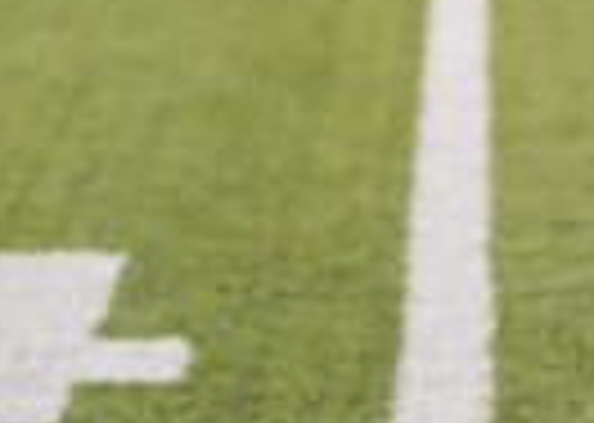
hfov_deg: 4.8
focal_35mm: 422
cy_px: -191
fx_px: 7112
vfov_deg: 3.4
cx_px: -202
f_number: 2.8
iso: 400
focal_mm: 70
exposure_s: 1/3200
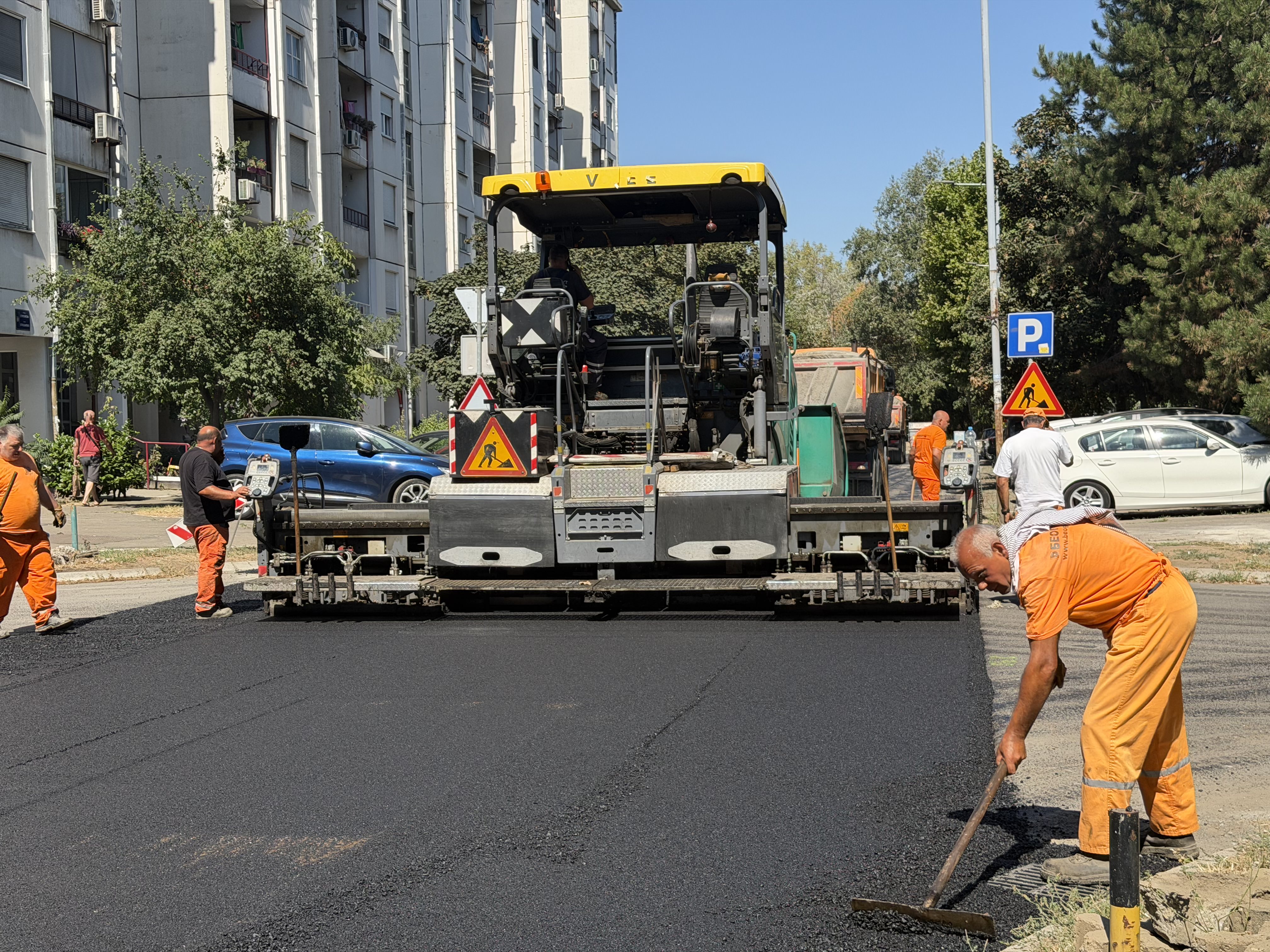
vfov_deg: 30.3
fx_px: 1761
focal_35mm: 48
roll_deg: +1.1
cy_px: 476
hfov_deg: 39.7
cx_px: 635
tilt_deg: -2.3
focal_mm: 6.76
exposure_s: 1/2667
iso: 64
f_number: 1.78
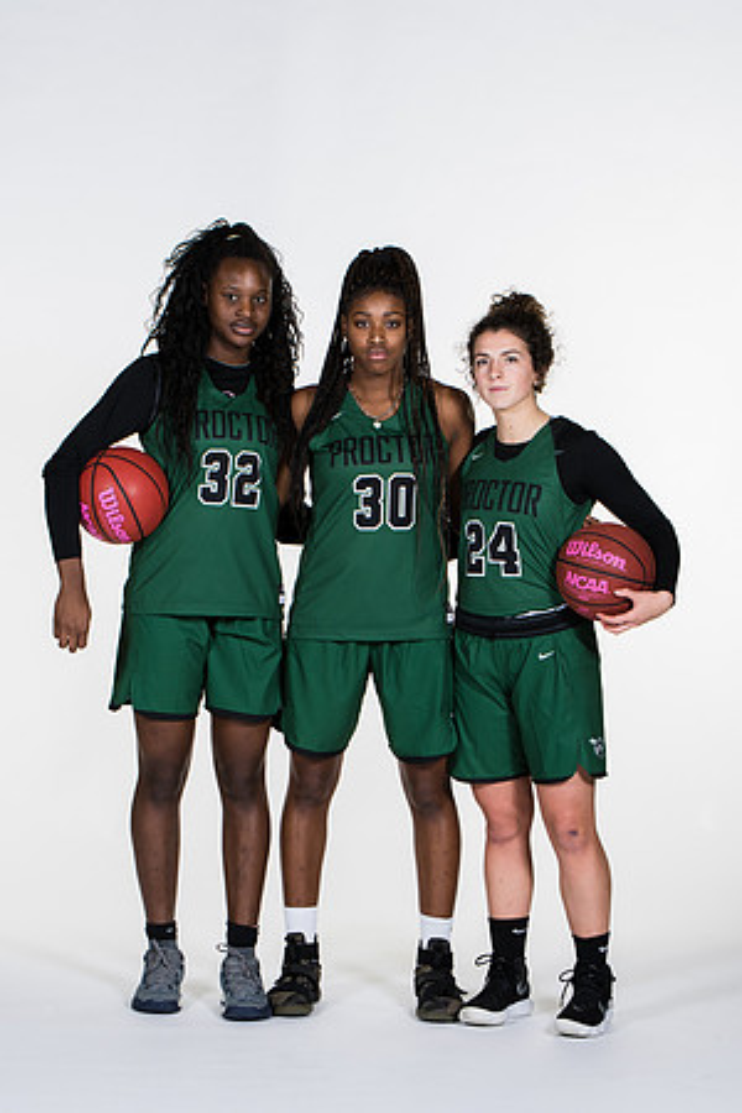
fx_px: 3246
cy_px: 556
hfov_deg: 13.0
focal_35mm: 105
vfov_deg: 19.5
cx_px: 371
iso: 200
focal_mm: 70
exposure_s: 1/160
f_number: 6.3
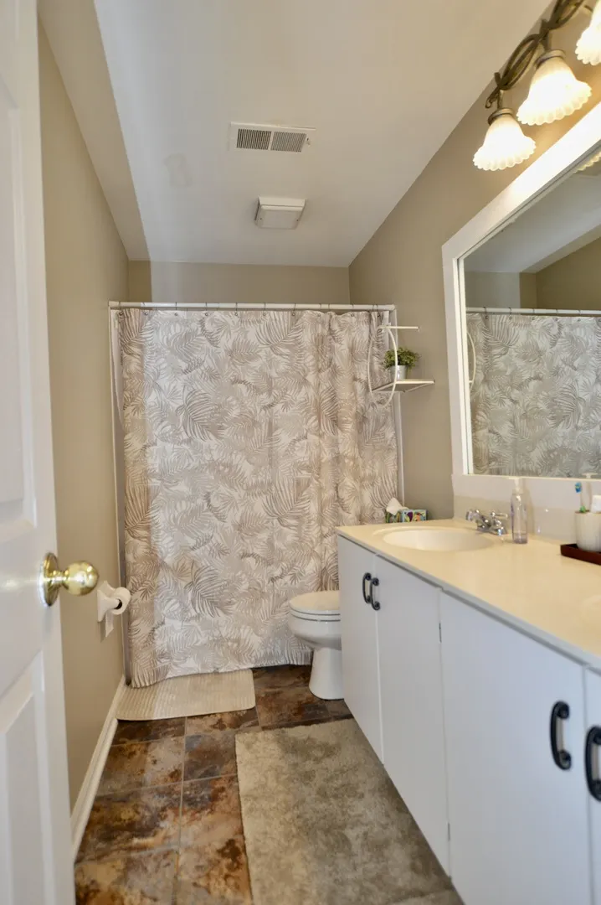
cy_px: 452
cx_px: 300
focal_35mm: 20
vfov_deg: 85.5
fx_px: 489
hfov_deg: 63.1
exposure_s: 1/80
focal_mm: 13
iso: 400
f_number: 4.5
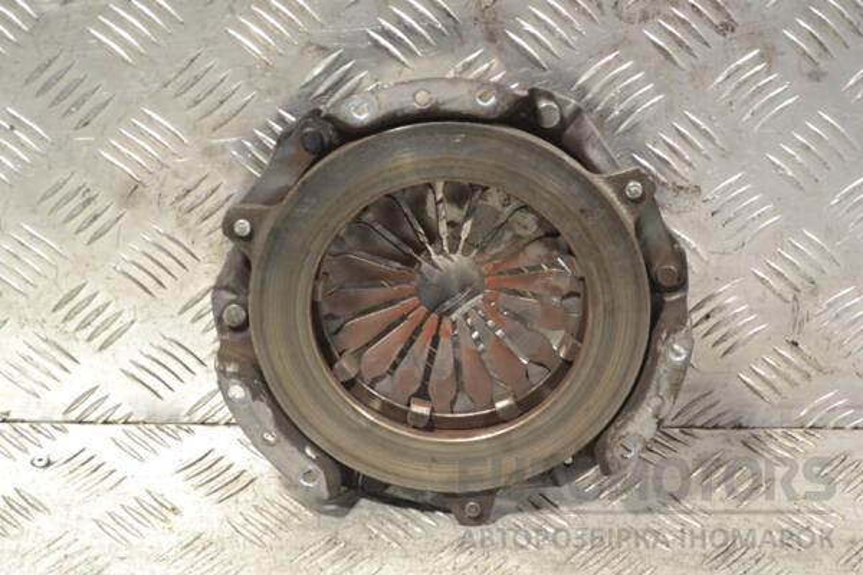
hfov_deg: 24.6
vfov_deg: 16.6
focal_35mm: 82
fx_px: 1978
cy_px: 288
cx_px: 432
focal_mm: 55
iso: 3200
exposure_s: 1/125
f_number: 5.6
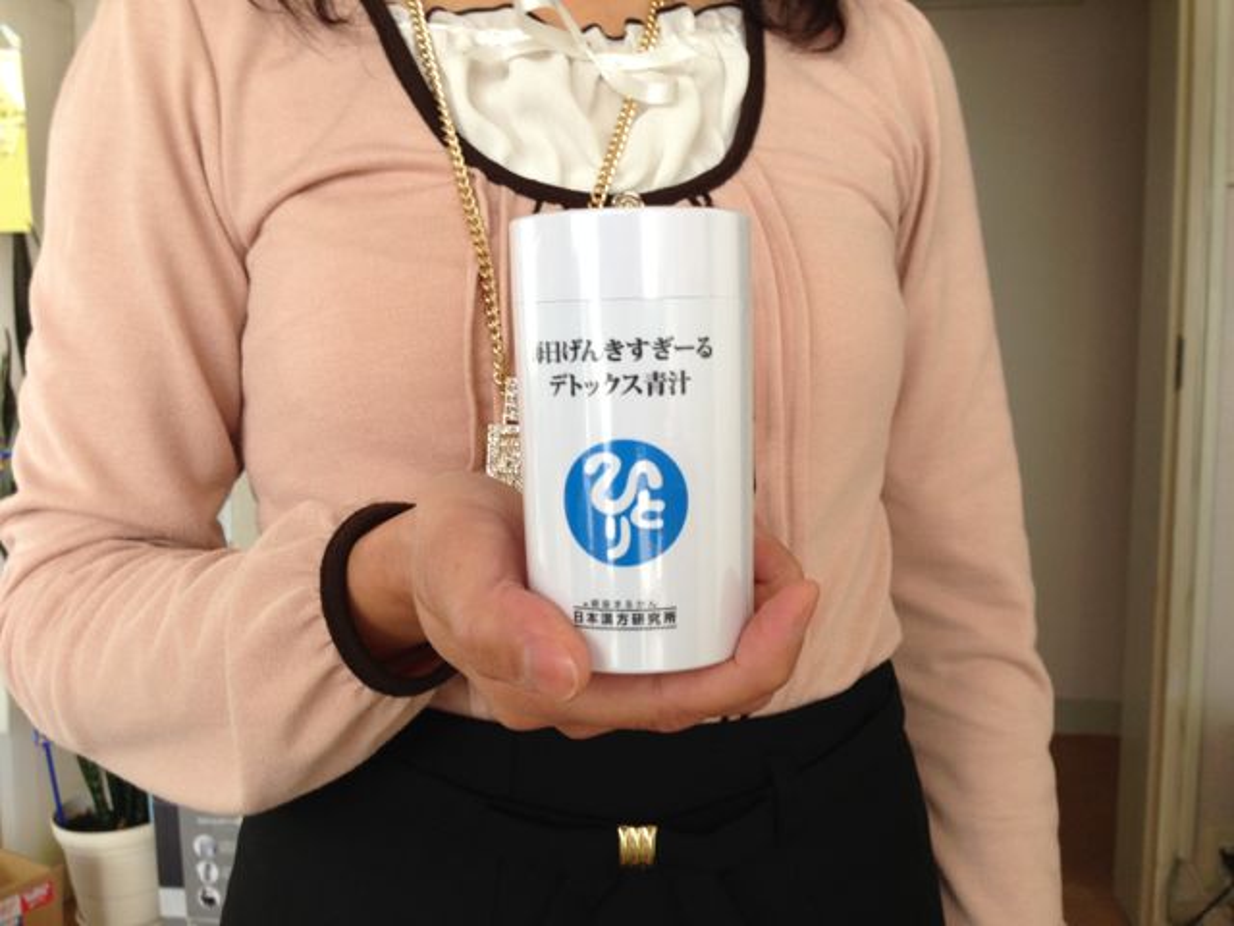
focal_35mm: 33
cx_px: 617
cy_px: 463
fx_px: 1176
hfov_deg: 55.4
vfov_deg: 42.9
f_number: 2.4
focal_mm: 4.13
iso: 64
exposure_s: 1/40
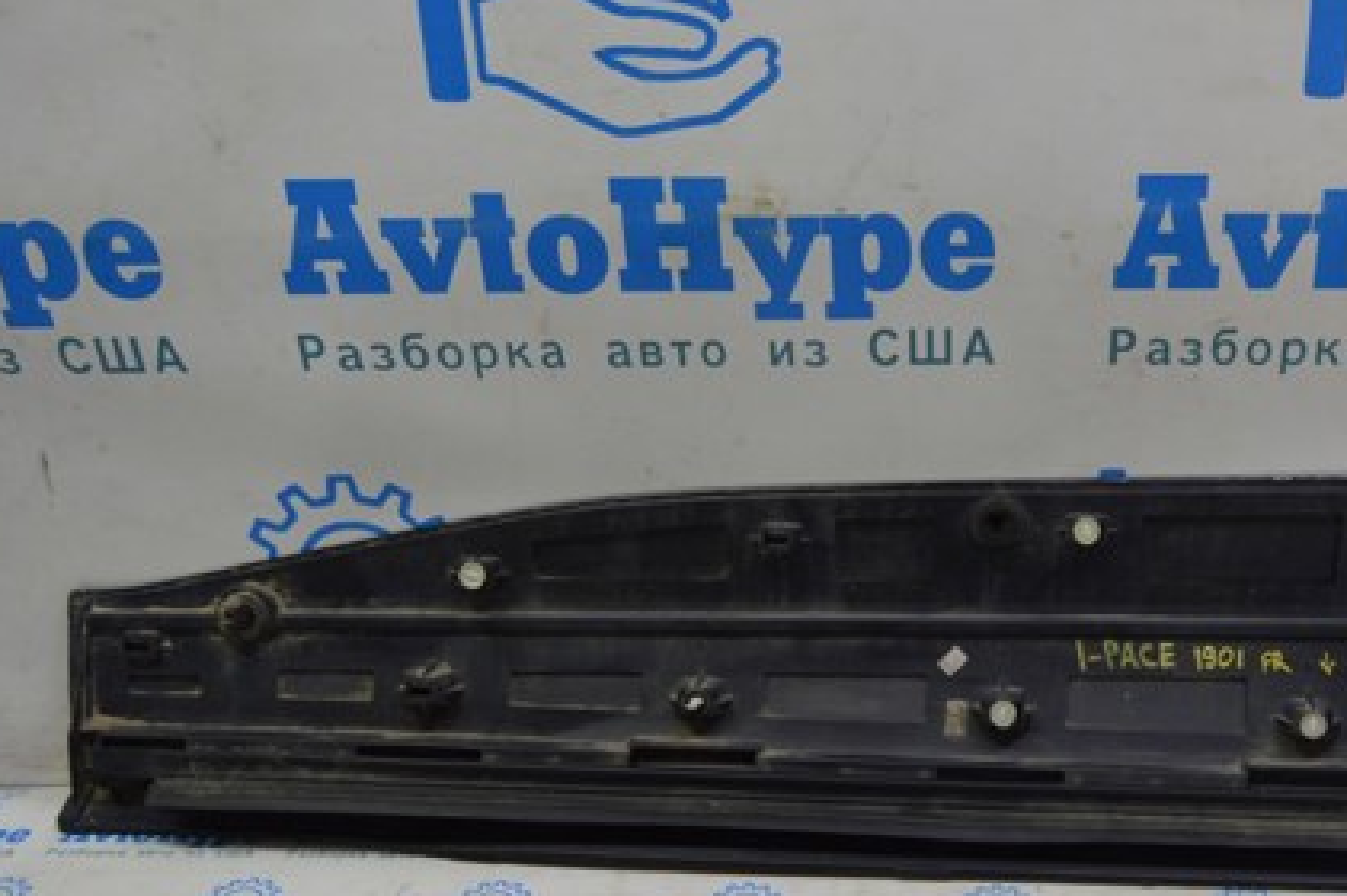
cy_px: 578
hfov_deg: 46.2
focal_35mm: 41
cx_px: 963
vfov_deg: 32.4
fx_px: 1533
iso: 400
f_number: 4.5
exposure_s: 1/80
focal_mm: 18
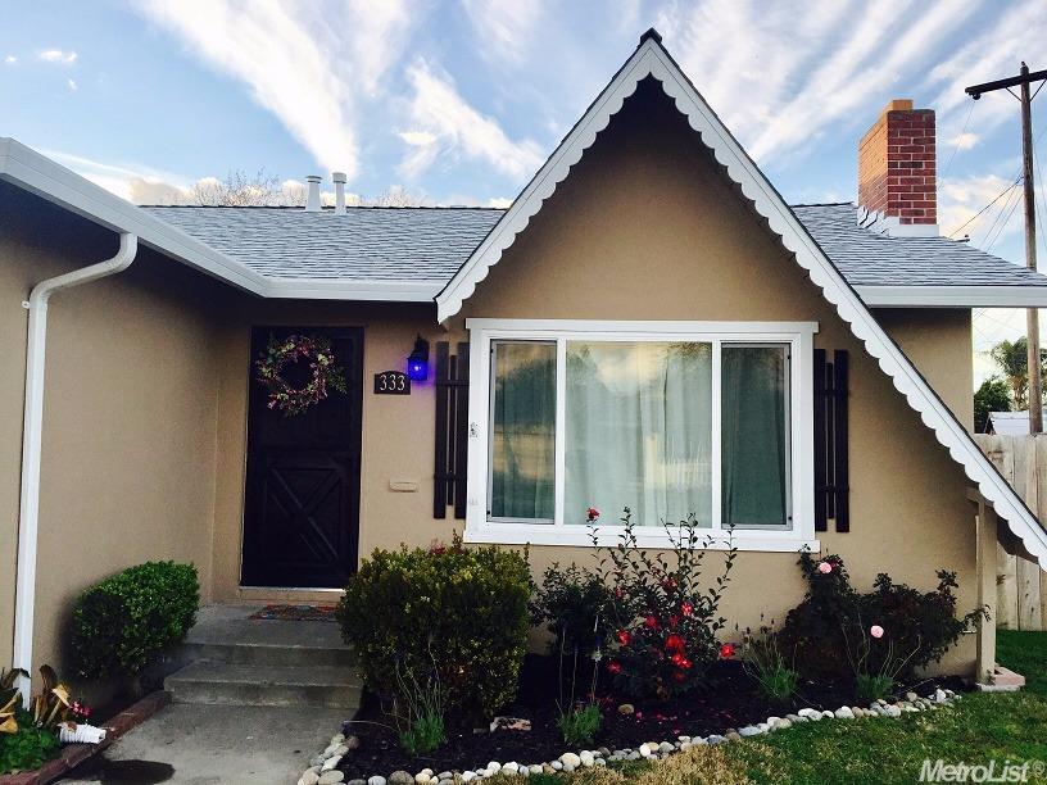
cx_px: 524
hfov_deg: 61.7
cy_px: 392
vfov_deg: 48.2
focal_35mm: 29
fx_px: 877
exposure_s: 1/425
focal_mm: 4.15
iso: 32
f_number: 2.2
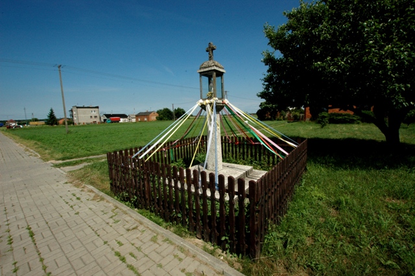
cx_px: 208
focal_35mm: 15
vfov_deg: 77.3
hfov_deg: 100.4
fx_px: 173
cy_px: 138
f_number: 16
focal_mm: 10
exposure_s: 1/250
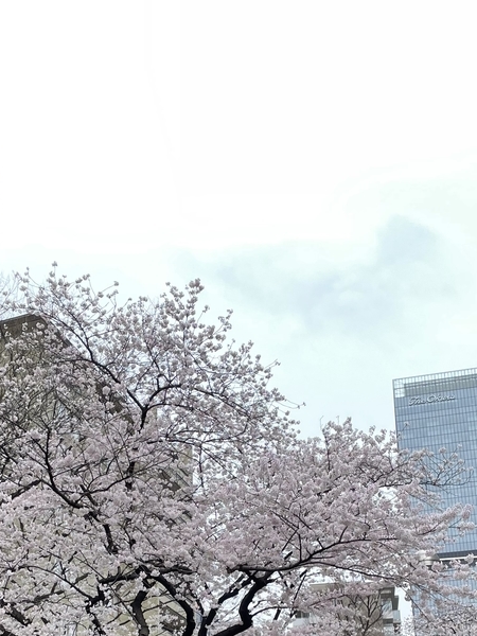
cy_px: 597
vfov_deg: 34.3
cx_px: 175
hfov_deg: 27.9
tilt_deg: +19.1
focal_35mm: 52
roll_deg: +2.4
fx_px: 955
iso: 40
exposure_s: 1/242
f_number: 1.6
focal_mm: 4.2
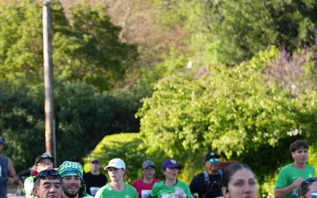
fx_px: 1572
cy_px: 208
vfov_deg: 7.2
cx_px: -39
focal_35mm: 182
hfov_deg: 11.3
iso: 500
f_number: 2.8
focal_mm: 70
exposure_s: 1/2000
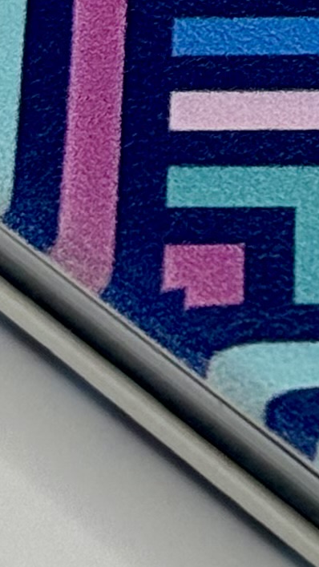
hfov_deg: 4.1
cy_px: -300
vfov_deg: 7.1
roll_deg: +1.9
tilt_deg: -41.7
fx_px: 4483
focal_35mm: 298
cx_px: 507
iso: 80
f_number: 1.78
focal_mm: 6.76
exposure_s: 1/1678
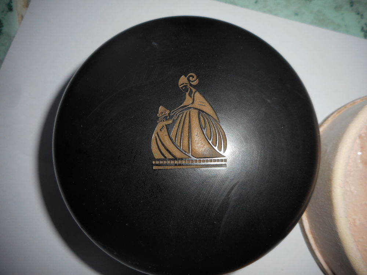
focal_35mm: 25
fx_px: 265
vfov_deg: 54.9
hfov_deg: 69.4
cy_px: 138
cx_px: 184
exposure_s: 1/25
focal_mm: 4.5
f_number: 10.5
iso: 80
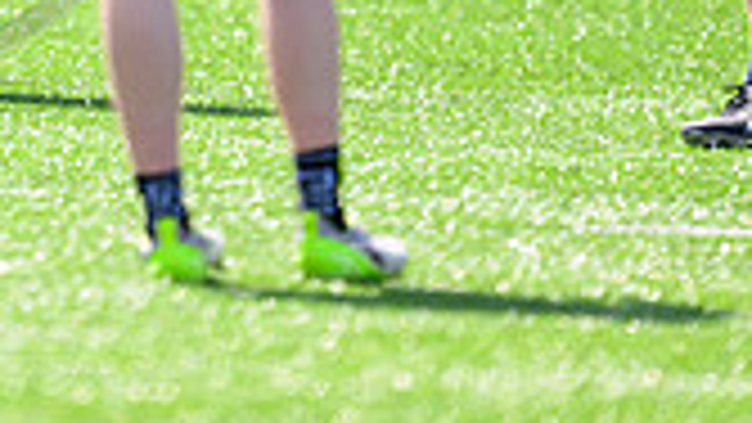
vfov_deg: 0.8
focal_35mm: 1524
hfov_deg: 1.4
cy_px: -417
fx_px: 30393
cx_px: -266
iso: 250
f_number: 3.2
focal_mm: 400
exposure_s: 1/1600
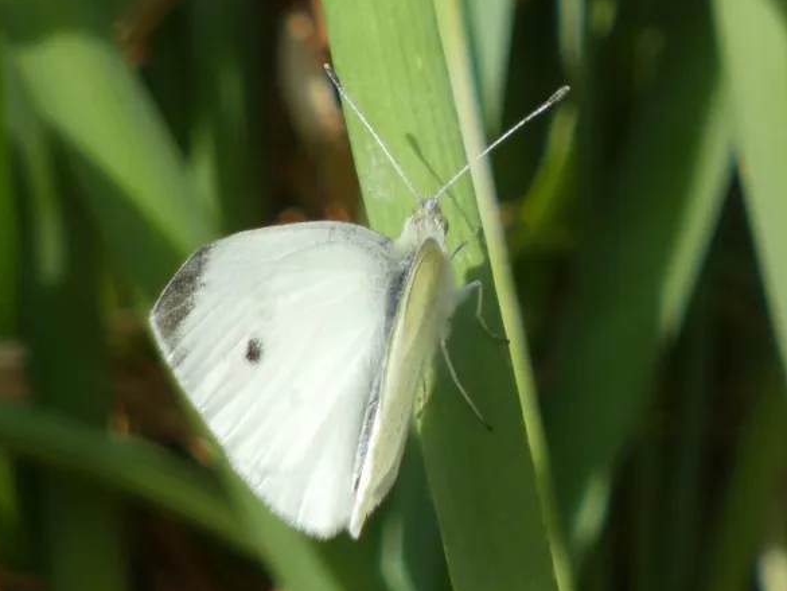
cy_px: 316
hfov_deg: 1.5
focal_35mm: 1313
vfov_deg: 1.1
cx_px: 358
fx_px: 29857
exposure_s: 1/160
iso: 80
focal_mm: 215
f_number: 5.9
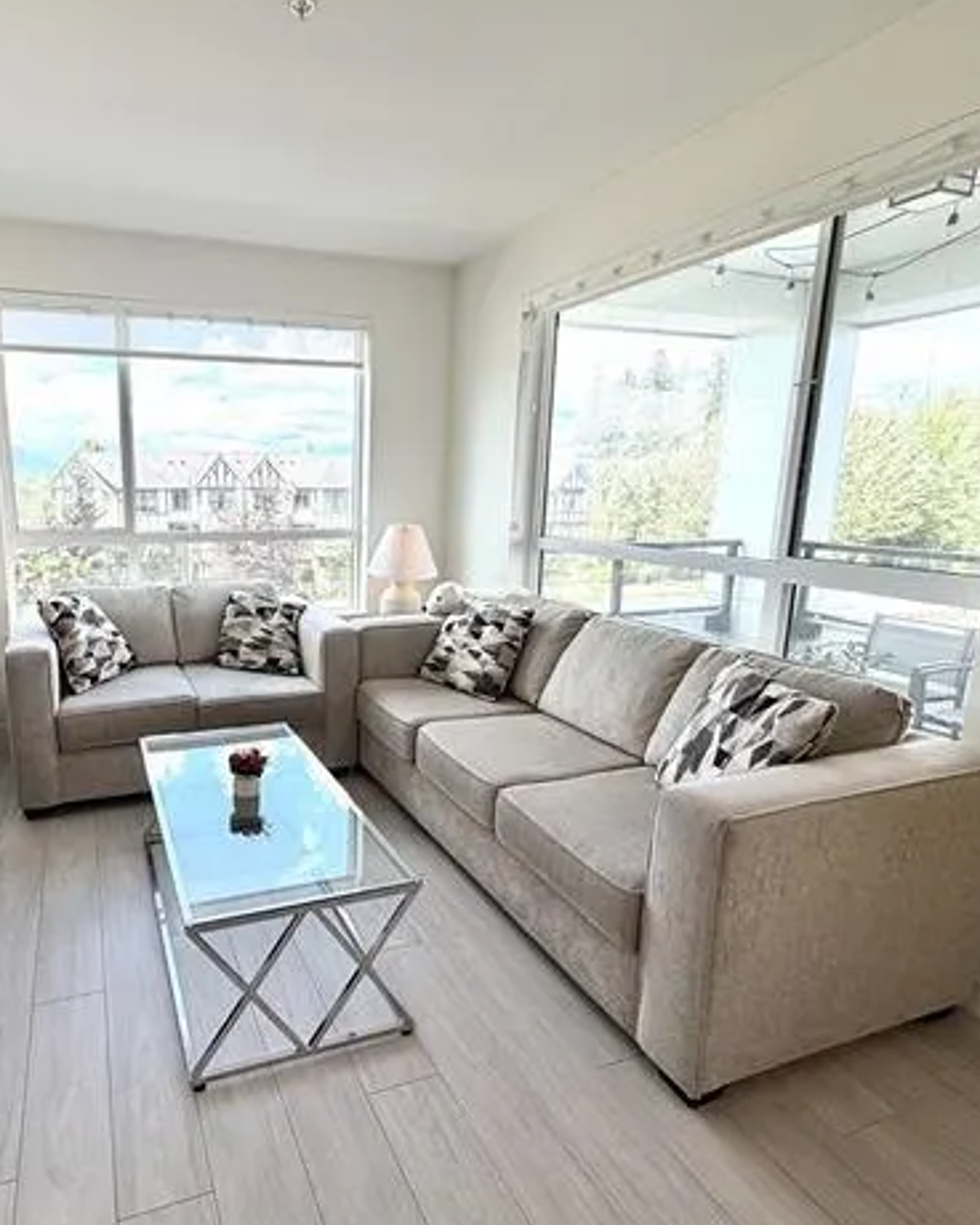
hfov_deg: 68.3
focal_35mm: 19
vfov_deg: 83.3
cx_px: 304
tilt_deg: -10.6
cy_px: 610
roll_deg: +0.5
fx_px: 689
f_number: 2.2
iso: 50
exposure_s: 1/212
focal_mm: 2.22
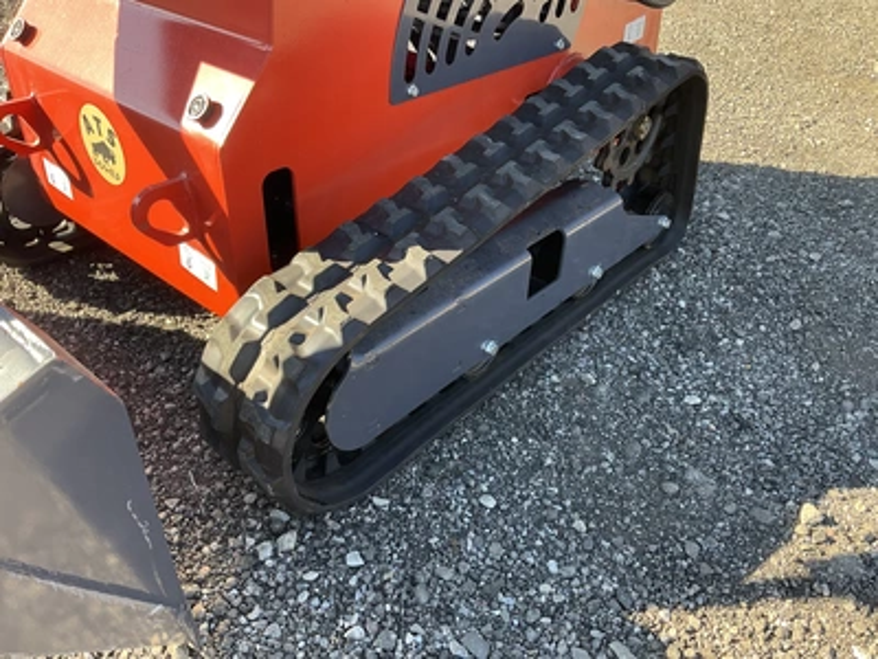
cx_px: 439
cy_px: 330
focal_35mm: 29
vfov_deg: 48.2
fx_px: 736
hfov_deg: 61.7
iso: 25
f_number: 1.8
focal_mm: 3
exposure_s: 1/157
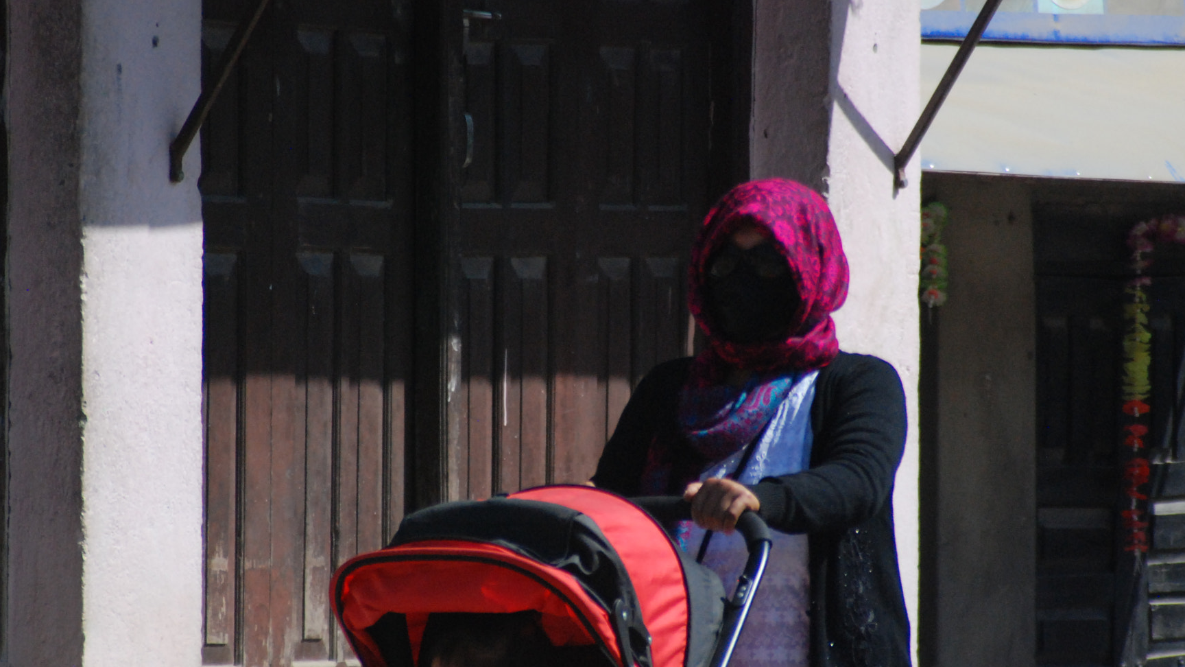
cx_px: 579
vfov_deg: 3.3
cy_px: 376
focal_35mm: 373
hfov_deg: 5.8
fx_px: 11720
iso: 1000
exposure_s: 1/2500
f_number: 6.3
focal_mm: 200
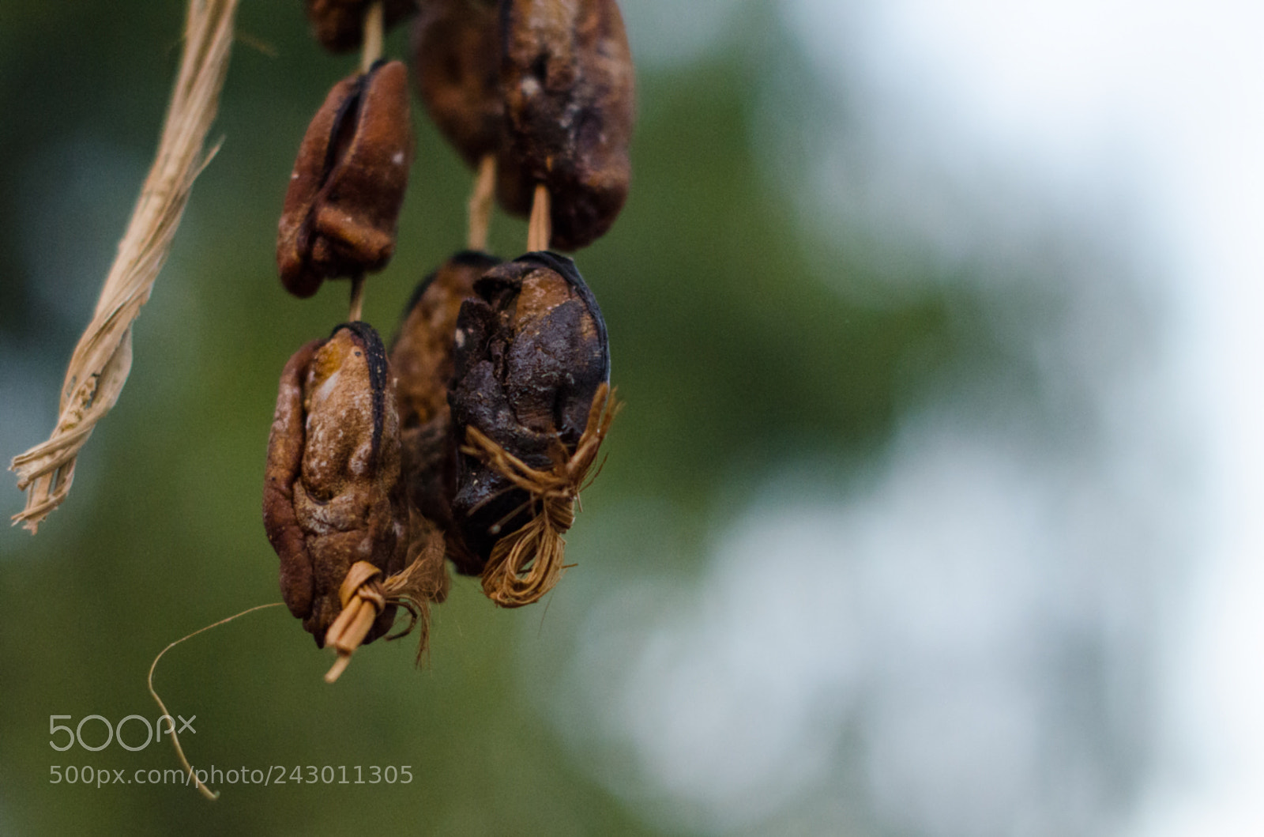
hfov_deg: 27.1
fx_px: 2627
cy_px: 418
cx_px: 632
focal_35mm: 75
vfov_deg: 18.1
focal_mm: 50
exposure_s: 1/3200
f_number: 2
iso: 2800
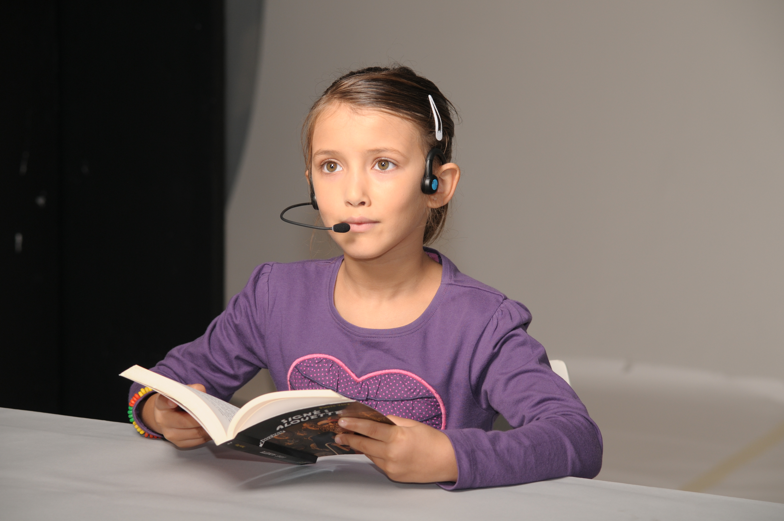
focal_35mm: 128
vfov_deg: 10.7
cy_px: 260
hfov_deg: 16.1
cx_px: 392
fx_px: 2773
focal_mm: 85
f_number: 5
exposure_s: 1/125
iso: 200
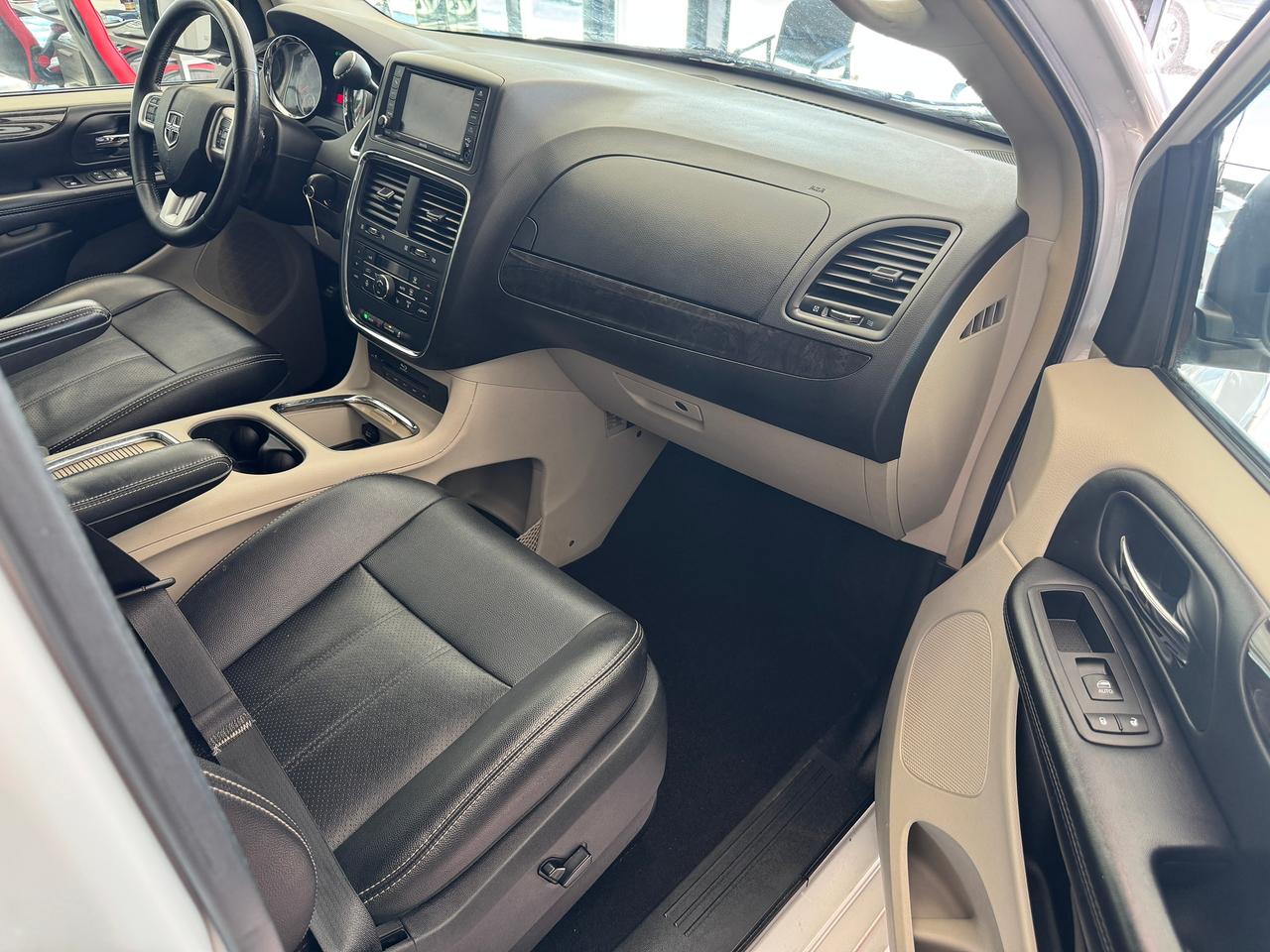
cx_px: 635
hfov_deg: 71.6
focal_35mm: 24
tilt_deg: -33.8
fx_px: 881
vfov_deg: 56.8
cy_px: 476
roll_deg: -1.4
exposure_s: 1/60
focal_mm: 6.76
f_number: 1.78
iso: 160
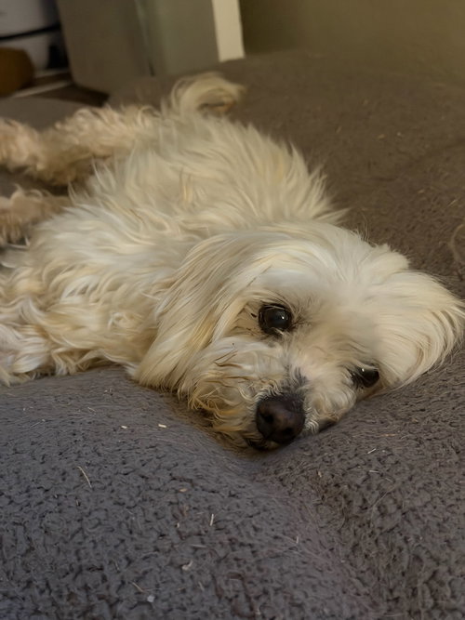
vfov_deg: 39.7
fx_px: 860
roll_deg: +7.7
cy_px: 310
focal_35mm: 48
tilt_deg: -26.3
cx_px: 232
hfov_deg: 30.3
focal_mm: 6.76
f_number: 1.78
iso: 640
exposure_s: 1/24
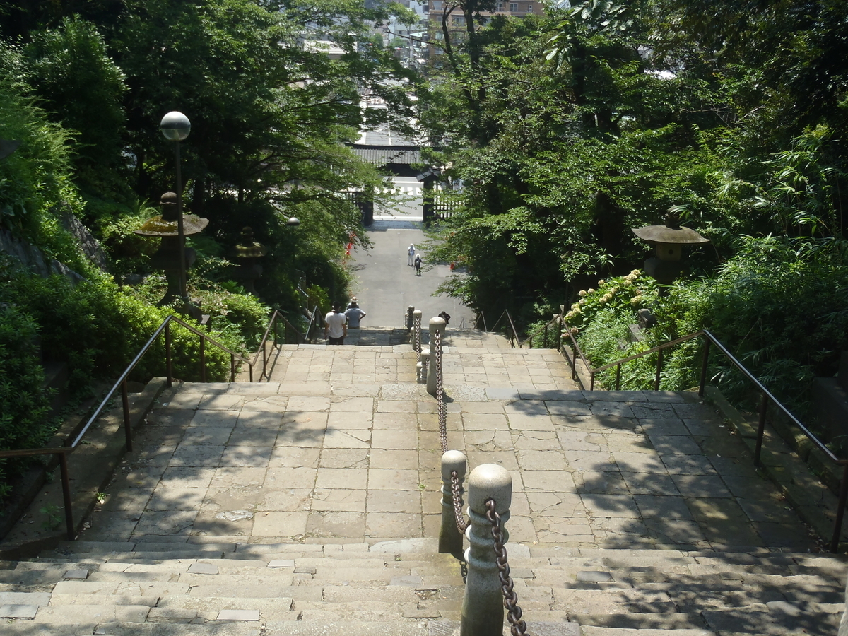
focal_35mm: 40
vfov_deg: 36.0
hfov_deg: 46.8
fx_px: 980
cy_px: 318
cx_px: 424
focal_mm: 7.28
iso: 80
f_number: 4.7
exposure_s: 1/200
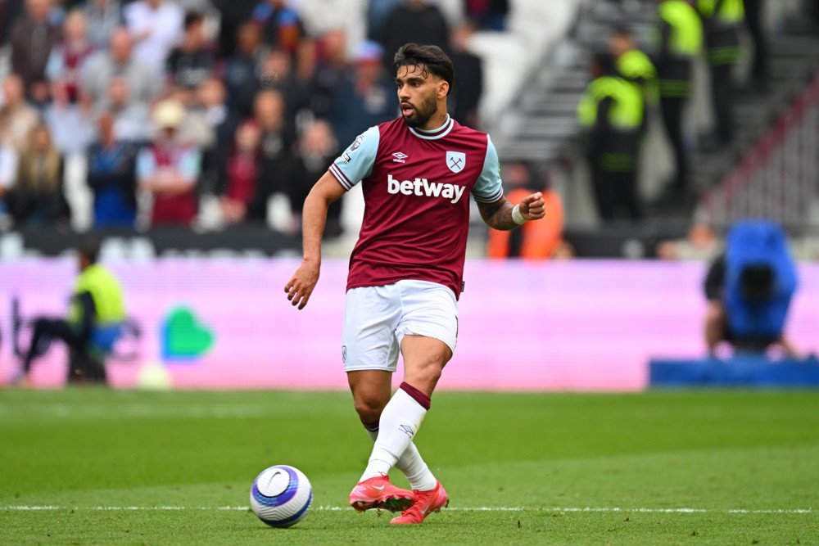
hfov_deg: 3.7
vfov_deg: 2.5
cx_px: 410
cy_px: 273
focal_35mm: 560
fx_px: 12741
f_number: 4
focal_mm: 560
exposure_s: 1/1250
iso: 560
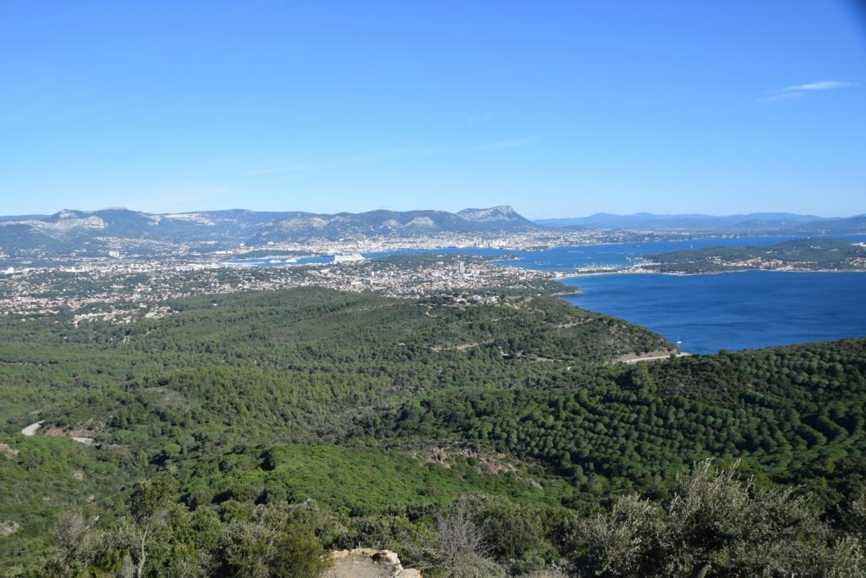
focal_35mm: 33
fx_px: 794
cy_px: 289
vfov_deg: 40.0
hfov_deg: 57.2
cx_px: 433
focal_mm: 22
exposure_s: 1/400
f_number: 10
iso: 200
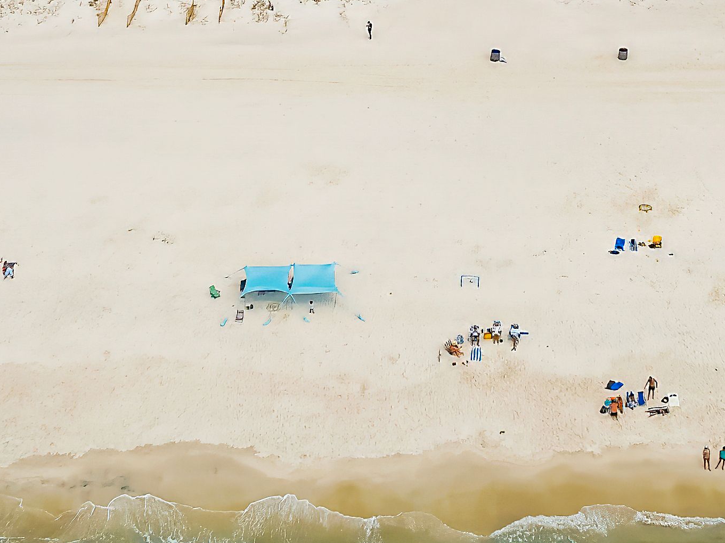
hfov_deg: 21.1
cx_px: 421
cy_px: -193
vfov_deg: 15.0
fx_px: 1947
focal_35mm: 93
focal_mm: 12.3
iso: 100
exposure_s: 1/800
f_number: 2.8
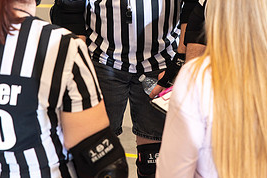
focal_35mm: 152
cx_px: 132
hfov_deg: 13.5
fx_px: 1127
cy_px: -14
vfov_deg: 9.0
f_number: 4.5
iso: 500
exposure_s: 1/160
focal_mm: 70
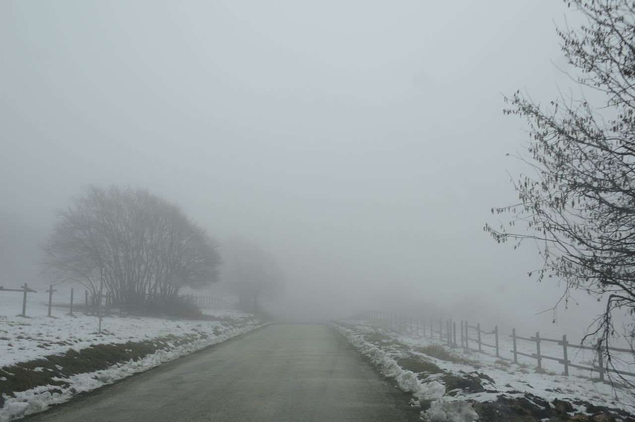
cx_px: 318
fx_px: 634
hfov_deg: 53.2
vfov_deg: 36.8
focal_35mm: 36
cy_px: 211
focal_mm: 36
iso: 640
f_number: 8
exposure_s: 1/400
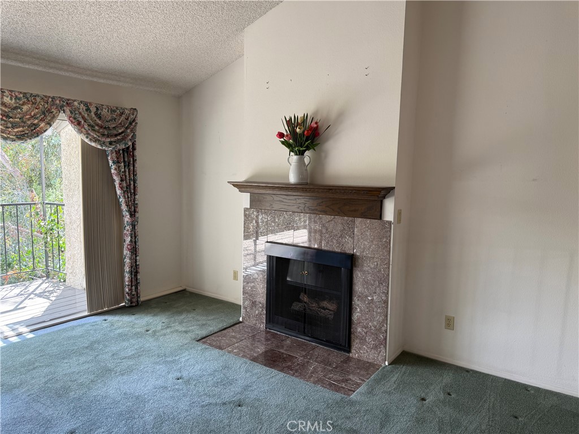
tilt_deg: -6.6
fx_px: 401
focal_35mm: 24
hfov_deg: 71.6
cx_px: 290
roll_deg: -2.0
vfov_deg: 56.8
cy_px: 217
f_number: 1.78
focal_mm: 6.76
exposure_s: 1/142
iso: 80
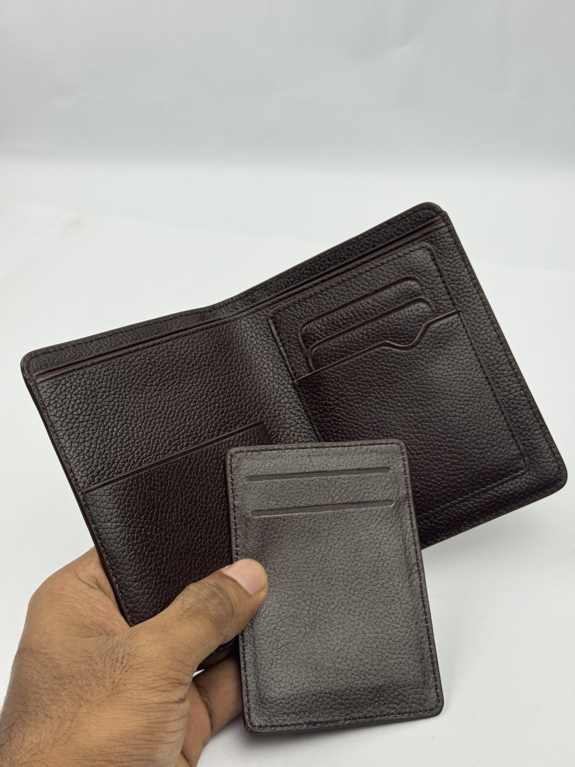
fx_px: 1063
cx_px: 288
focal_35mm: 48
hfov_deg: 30.3
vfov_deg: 39.7
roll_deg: +12.4
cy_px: 384
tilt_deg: -37.5
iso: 64
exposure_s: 1/409
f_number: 1.78
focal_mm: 6.76
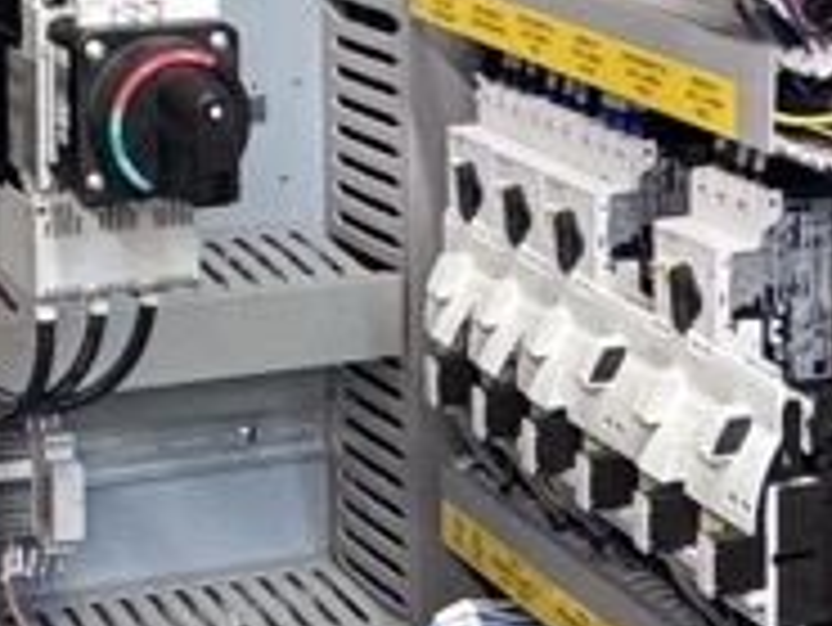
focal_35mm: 97
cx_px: -274
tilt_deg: -5.8
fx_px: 2333
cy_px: -221
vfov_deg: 14.5
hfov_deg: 18.7
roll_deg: +1.9
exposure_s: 1/60
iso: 400
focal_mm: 2.22
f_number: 2.2
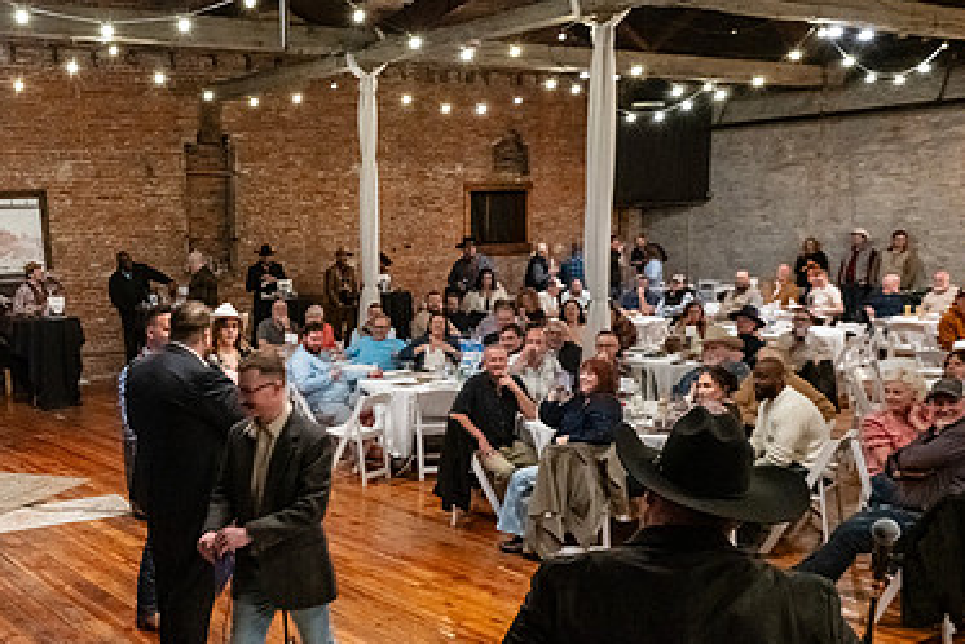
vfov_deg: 31.8
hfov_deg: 45.1
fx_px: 1126
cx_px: 264
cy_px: 410
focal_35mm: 42
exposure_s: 1/40
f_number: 6.3
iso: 6400
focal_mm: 27
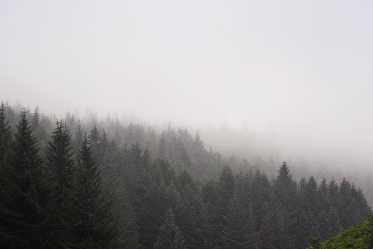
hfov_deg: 19.5
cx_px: 186
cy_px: 124
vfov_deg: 13.0
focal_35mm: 105
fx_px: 1088
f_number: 4.5
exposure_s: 1/400
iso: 400
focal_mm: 70
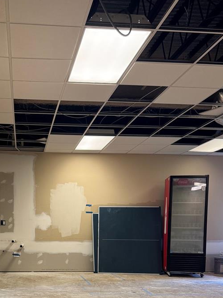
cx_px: 51
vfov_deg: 41.3
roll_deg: +0.8
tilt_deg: -4.5
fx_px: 370
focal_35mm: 43
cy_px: 253
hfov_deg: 32.8
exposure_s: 1/60
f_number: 1.78
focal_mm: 6.76
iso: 200
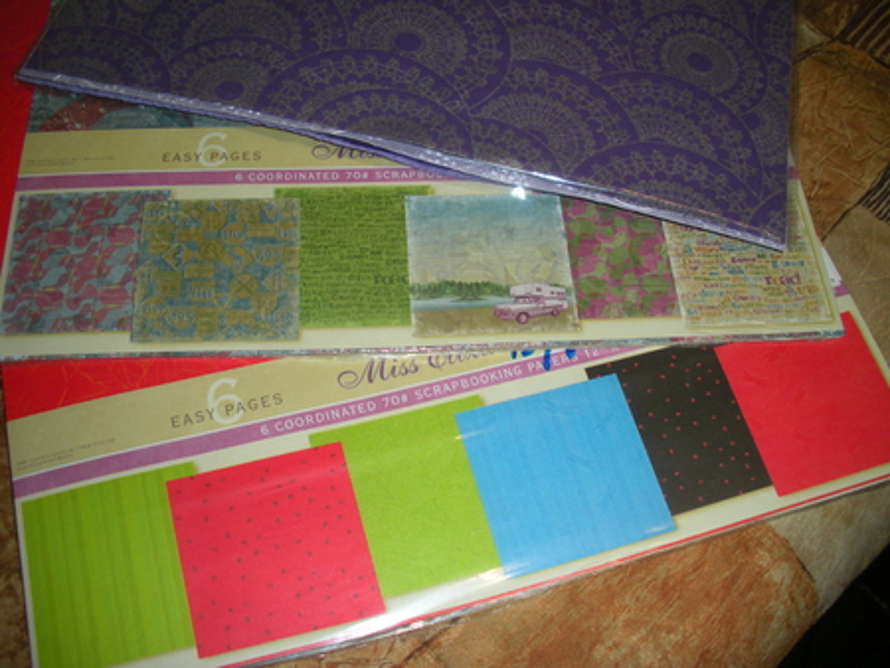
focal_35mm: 36
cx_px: 445
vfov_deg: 39.7
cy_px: 334
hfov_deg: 51.3
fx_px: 926
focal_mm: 6.3
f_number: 3.5
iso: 64
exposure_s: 1/30
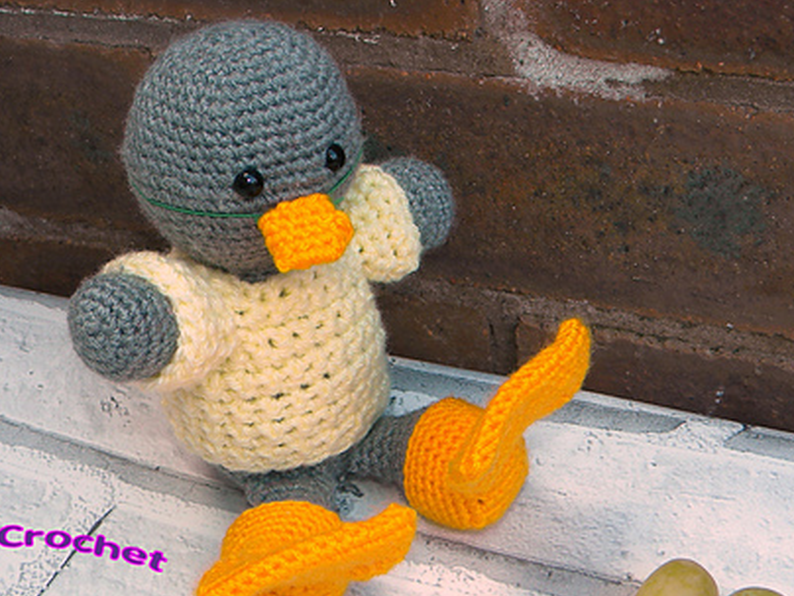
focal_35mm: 57
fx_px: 1307
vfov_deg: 25.6
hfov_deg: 33.8
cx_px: 411
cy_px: 370
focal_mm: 6.4
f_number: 3.7
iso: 88
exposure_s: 1/54
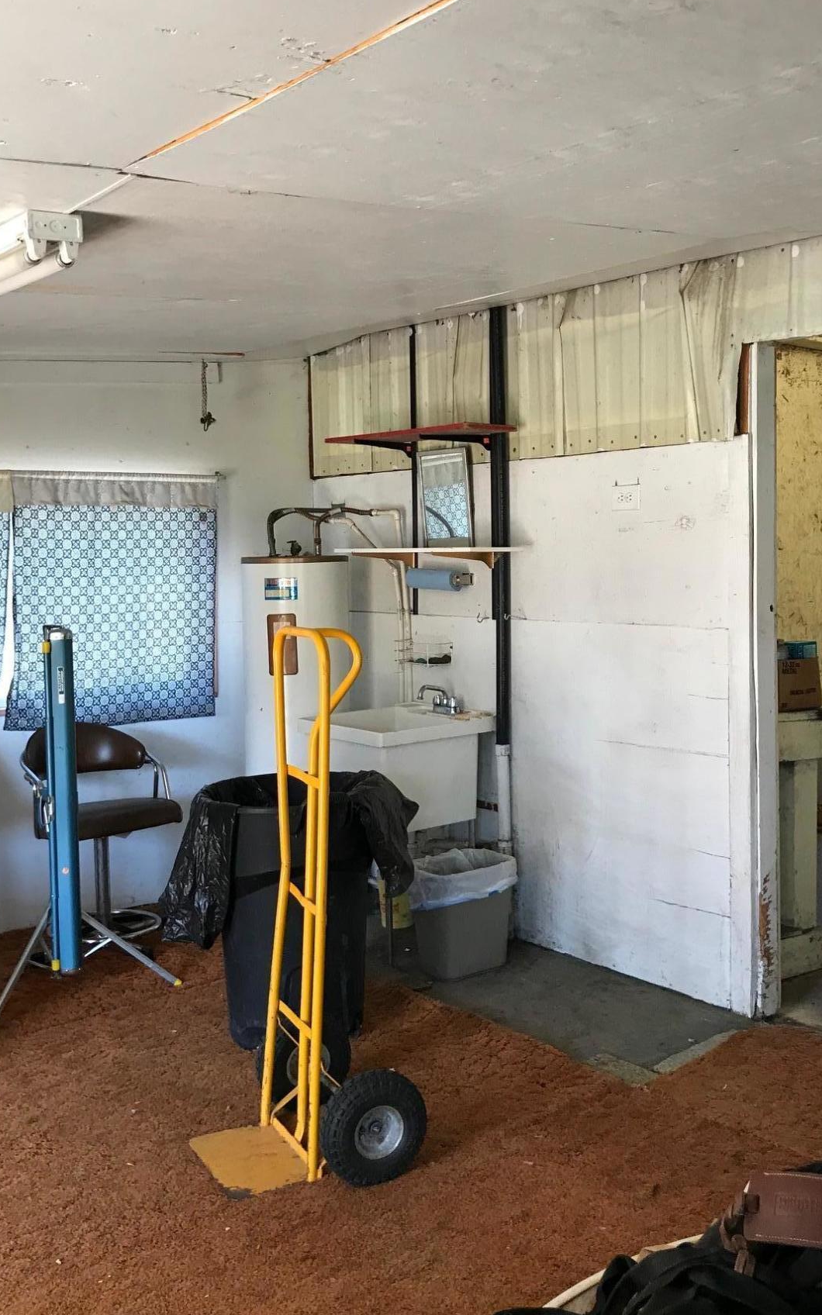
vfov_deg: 55.1
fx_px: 1255
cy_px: 564
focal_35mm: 35
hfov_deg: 36.2
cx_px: 461
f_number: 1.8
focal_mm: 3.99
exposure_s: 1/30
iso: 25
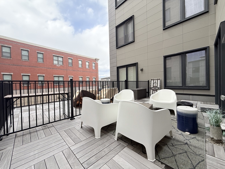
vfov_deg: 85.7
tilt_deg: +0.5
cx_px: 112
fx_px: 91
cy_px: 84
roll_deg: +1.9
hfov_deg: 102.1
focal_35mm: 14
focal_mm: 2.22
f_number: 2.2
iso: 64
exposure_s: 1/479
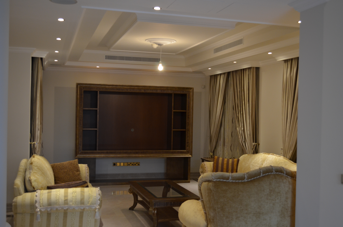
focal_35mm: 44
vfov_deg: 30.7
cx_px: 172
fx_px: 414
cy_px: 114
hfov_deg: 45.0
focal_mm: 29
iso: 640
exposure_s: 1/15
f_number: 4.5
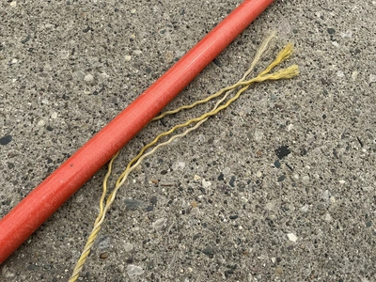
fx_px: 304
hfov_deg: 63.4
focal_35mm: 28
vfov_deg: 49.7
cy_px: 141
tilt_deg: -63.8
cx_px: 188
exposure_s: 1/1412
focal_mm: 3
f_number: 1.8
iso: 25
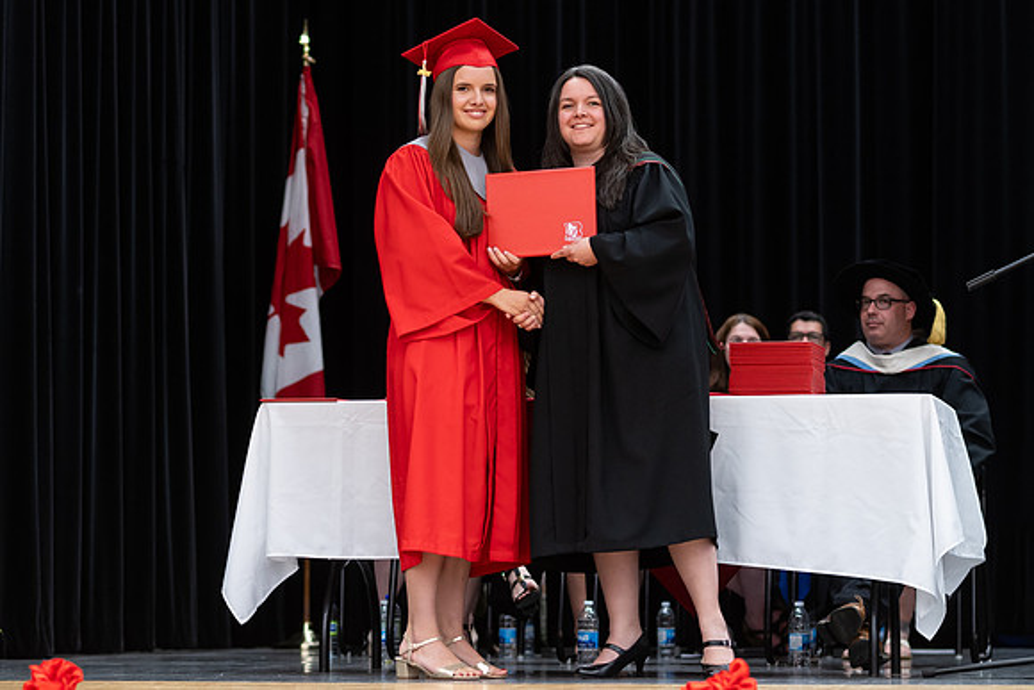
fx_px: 3383
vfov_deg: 11.6
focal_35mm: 118
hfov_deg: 17.4
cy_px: 358
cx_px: 440
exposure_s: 1/200
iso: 1000
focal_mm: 85
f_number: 2.8
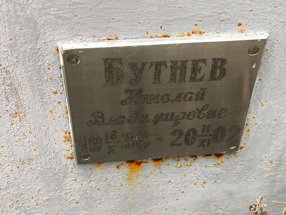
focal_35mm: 50
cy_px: 108
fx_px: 413
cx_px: 143
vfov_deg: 29.1
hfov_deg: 38.2
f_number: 1.7
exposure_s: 1/120
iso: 80
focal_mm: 4.71
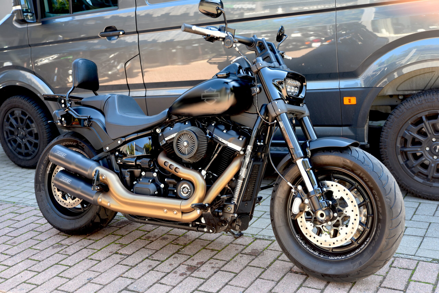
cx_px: 220
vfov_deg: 28.1
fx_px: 586
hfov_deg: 41.1
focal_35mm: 48
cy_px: 146
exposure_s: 1/60
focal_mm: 48
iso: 100
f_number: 2.8
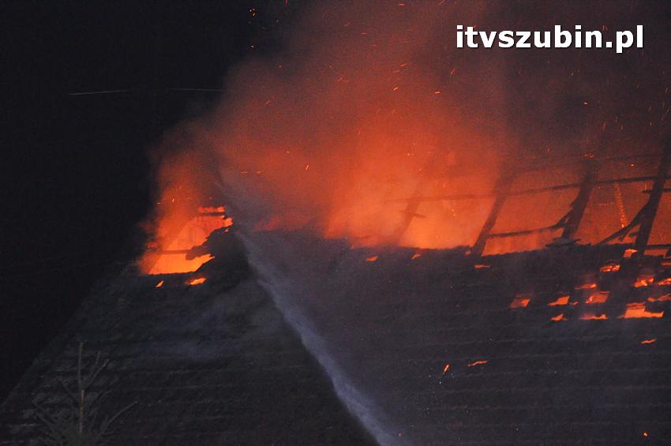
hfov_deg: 20.9
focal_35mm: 98
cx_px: 336
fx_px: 1816
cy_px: 223
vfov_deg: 14.0
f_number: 5.6
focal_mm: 65
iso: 3200
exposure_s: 1/60
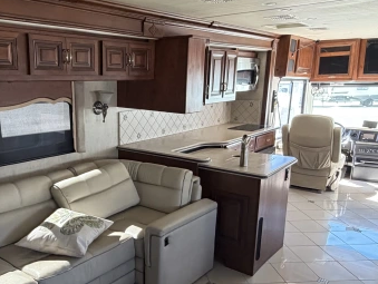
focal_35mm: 33
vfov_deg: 42.8
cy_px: 168
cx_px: 129
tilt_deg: -10.7
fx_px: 361
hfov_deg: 54.3
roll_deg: -0.1
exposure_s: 1/99
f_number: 2.2
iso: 320
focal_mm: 2.22
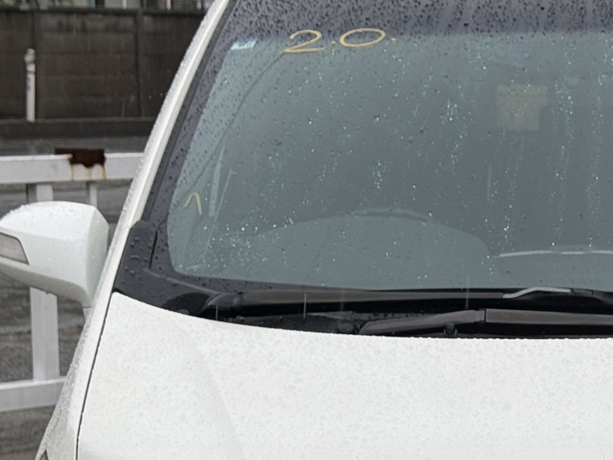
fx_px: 2373
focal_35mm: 134
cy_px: 474
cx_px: 576
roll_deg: -0.7
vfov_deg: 11.0
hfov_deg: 14.5
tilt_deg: -10.3
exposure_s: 1/345
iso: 64
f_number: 1.78
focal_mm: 6.76
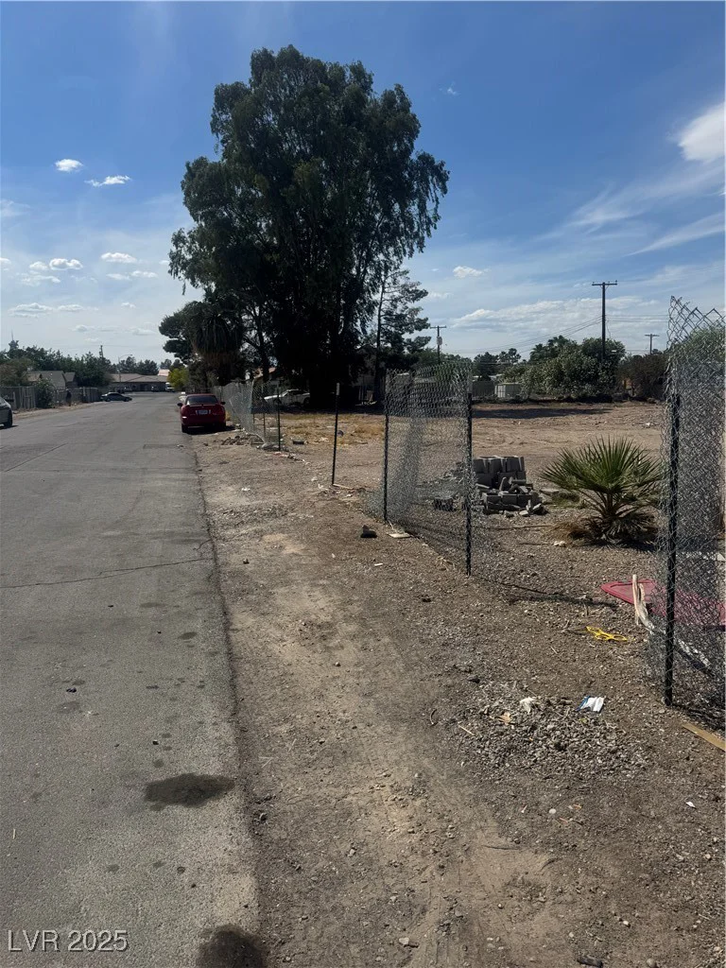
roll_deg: +1.9
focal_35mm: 24
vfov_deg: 71.6
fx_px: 671
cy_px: 484
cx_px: 363
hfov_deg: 56.8
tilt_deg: -7.6
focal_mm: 6.76
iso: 80
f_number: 1.78
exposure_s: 1/7937
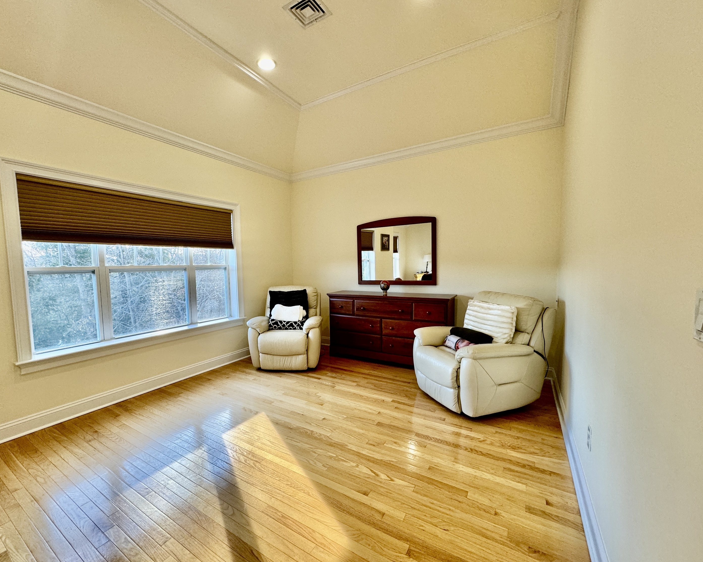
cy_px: 288
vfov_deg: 84.0
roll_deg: +1.6
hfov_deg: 96.6
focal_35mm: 15
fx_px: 312
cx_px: 322
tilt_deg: -4.2
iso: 160
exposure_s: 1/120
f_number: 2.2
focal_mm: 2.22
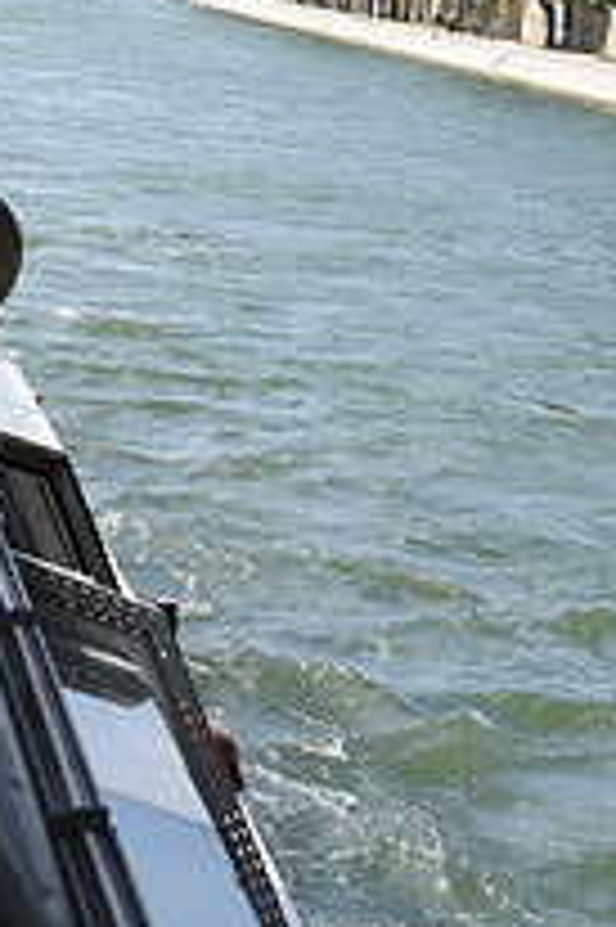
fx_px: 3625
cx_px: -20
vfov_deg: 14.2
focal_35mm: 141
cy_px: -162
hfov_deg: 9.6
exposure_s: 1/200
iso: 64
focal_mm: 50
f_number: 7.1
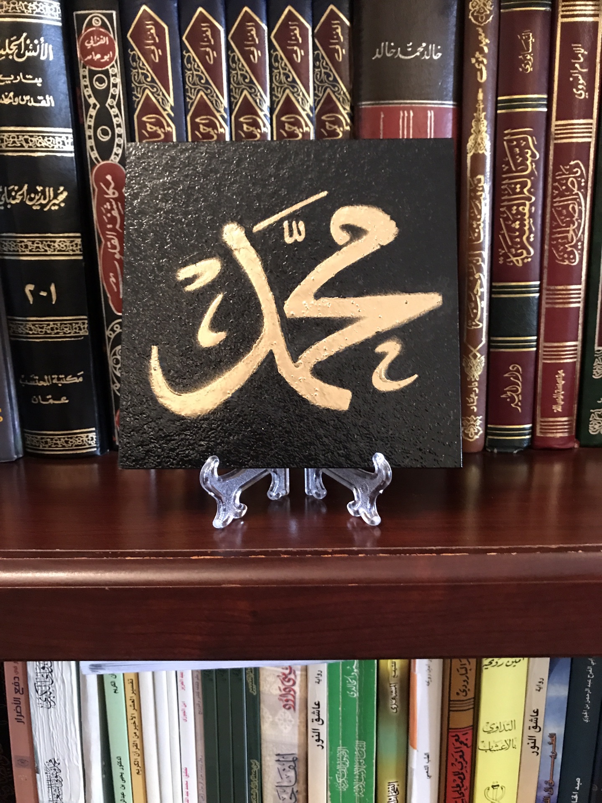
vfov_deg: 63.4
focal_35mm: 28
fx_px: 649
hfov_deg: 49.7
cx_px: 301
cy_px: 402
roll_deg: +1.2
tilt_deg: -12.9
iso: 80
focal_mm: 3.99
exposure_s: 1/6
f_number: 1.8
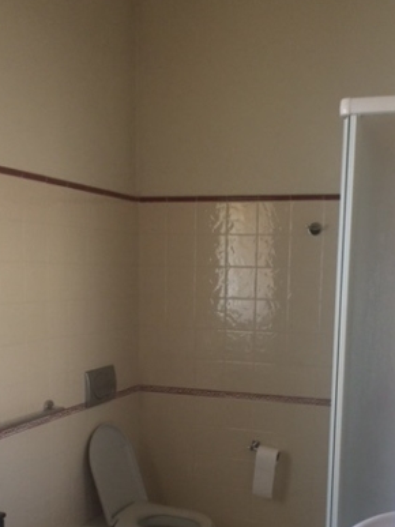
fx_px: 685
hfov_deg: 32.2
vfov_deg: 41.3
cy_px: 372
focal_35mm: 45
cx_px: 212
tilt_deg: -9.2
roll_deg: -0.6
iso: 200
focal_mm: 4.15
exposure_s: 1/33
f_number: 2.2
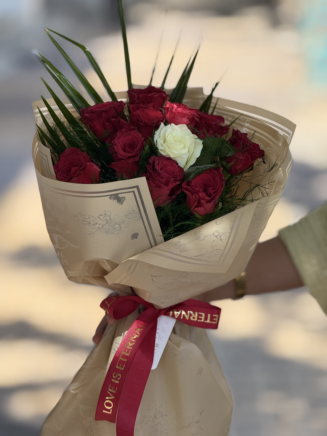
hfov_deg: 12.3
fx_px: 1511
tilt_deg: -10.1
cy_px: 218
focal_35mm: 120
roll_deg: +1.2
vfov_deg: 16.4
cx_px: 164
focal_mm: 15.66
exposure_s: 1/411
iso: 50
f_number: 2.8
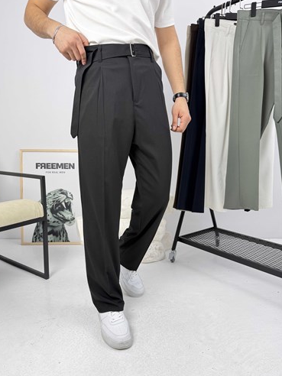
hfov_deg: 53.0
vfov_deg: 67.3
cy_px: 194
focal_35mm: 26
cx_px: 131
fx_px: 282
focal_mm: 6.76
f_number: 1.78
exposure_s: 1/121
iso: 200
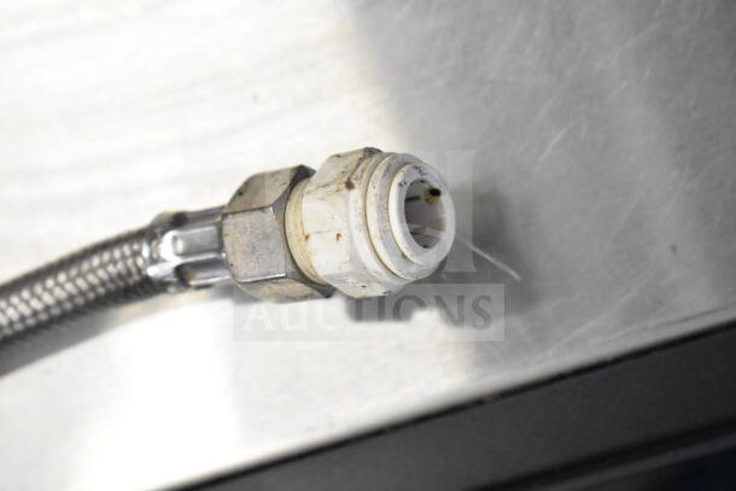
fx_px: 1687
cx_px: 368
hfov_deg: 24.6
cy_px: 246
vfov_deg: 16.6
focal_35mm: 82
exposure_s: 1/100
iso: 7200
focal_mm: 55
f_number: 5.6
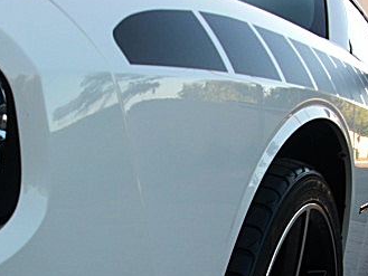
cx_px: 122
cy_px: 236
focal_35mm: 70
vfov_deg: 20.7
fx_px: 744
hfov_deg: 27.6
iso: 50
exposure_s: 1/200
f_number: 2.8
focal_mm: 6.3
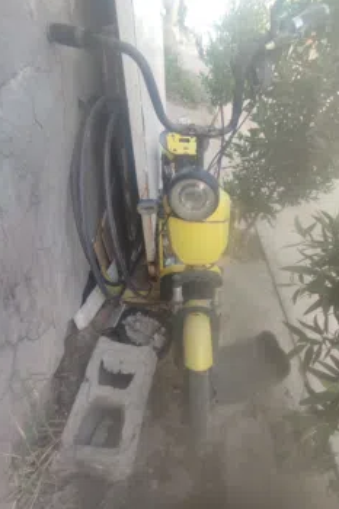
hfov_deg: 63.9
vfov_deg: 86.9
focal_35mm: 19
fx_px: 269
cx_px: 204
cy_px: 264
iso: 50
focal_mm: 1.65
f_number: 2.2
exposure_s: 1/101
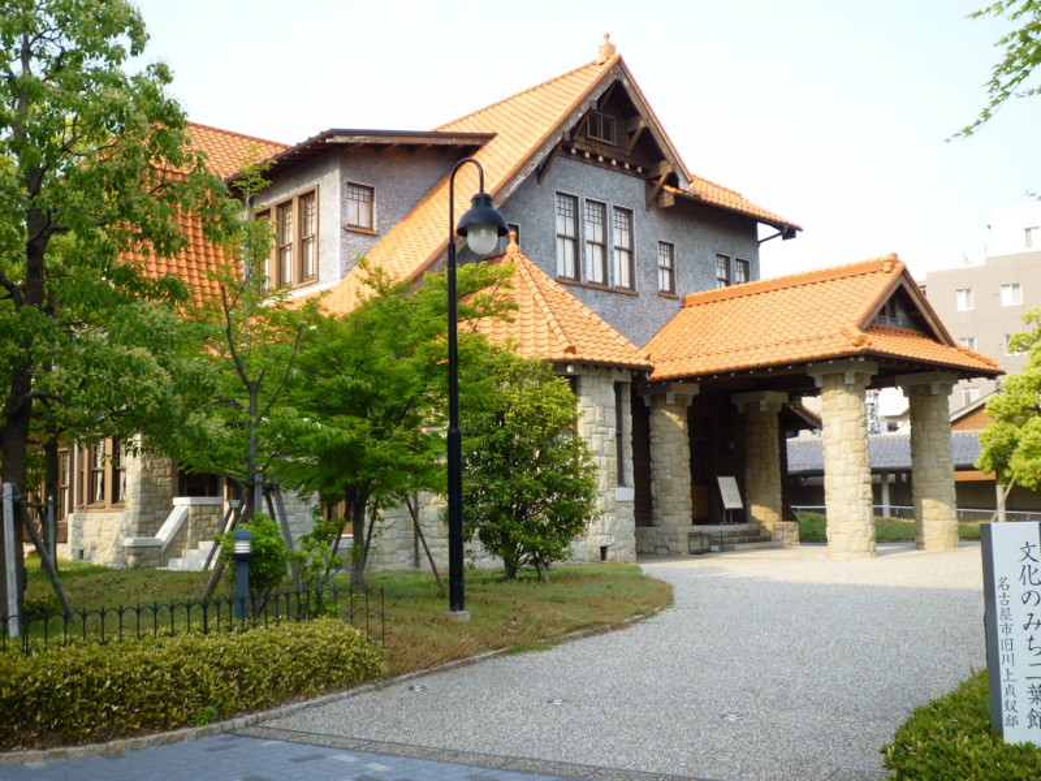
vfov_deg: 36.8
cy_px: 390
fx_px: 1173
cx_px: 520
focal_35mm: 39
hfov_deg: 47.9
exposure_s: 1/200
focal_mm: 6.8
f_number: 4
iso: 80
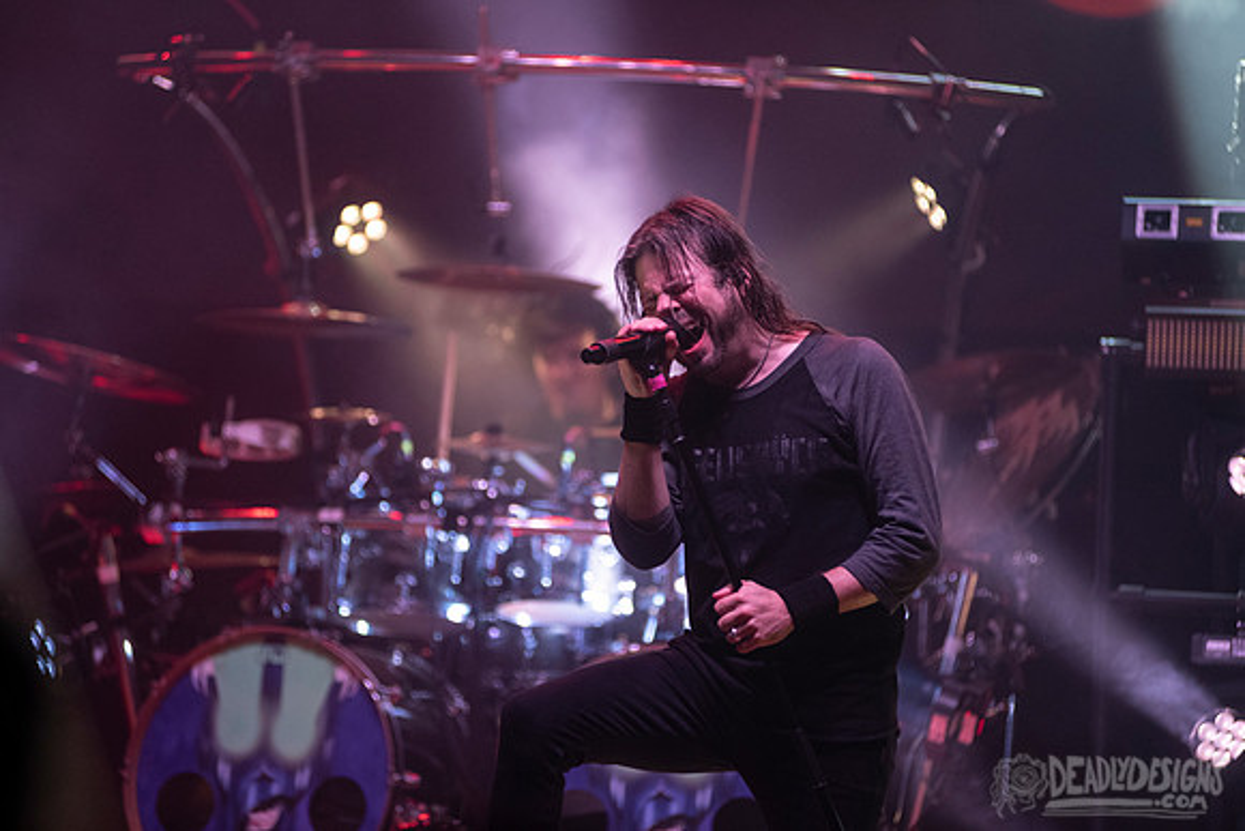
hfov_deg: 10.3
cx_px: 622
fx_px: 6918
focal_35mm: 200
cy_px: 416
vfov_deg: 6.9
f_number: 3.2
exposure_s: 1/320
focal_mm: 200
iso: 2500
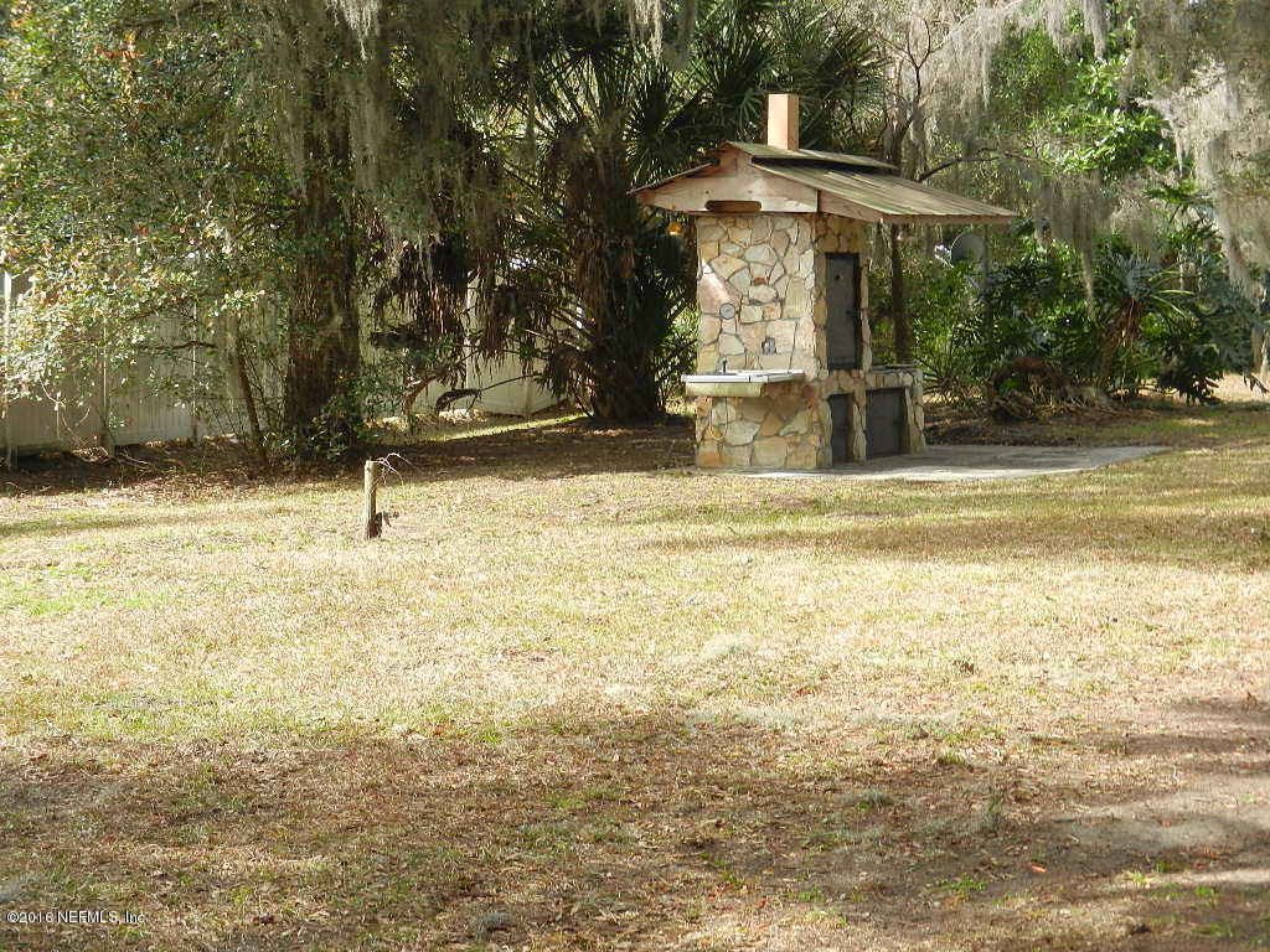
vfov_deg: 18.9
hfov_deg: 25.0
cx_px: 635
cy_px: 476
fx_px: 2862
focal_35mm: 78
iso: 160
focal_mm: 14.1
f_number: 4.8
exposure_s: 1/200
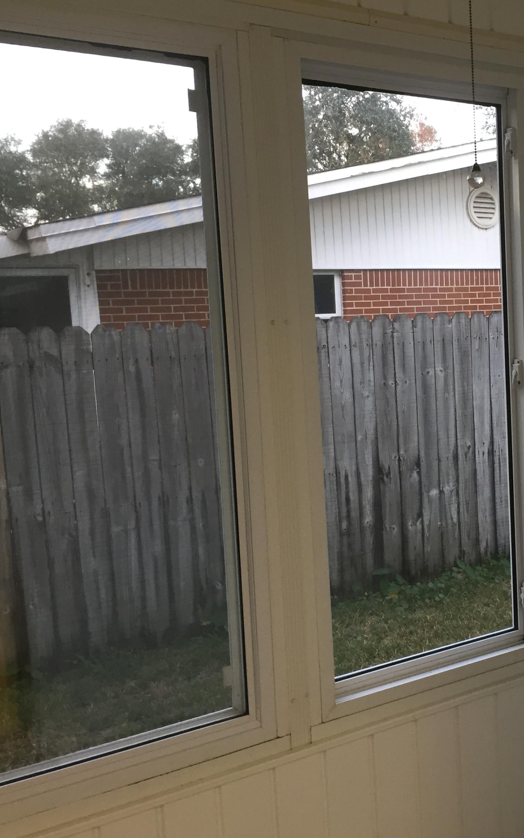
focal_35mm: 42
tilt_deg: -6.2
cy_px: 427
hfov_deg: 29.5
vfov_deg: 47.2
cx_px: 453
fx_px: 960
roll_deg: +1.5
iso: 64
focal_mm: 4.15
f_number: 2.2
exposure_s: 1/30
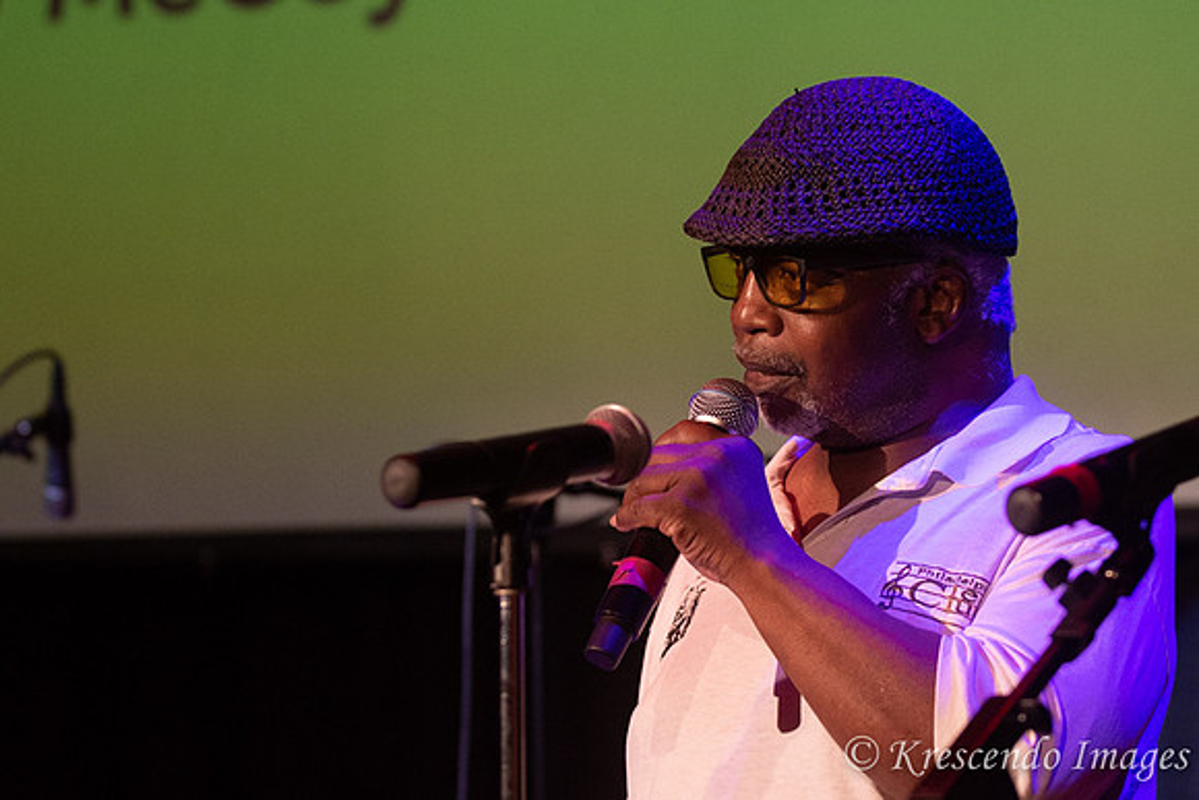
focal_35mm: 153
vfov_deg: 9.0
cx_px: 784
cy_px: 408
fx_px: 5095
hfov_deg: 13.4
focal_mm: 78
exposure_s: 1/250
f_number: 2.8
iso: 1600
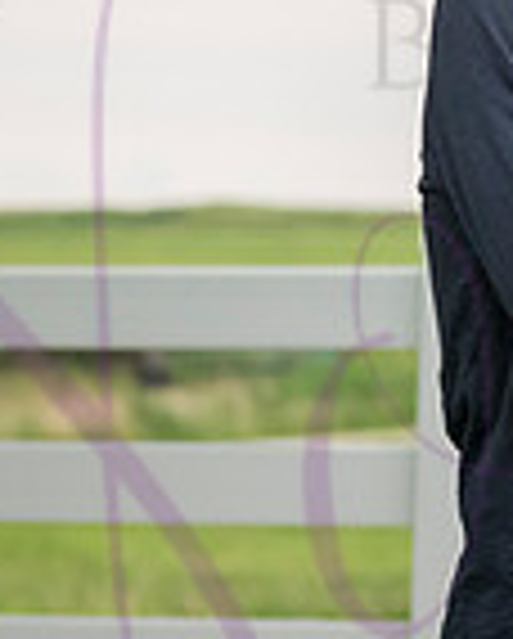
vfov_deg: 3.3
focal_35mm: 593
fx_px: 11230
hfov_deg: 2.6
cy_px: 34
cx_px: 554
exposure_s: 1/320
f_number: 9
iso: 640
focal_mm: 155
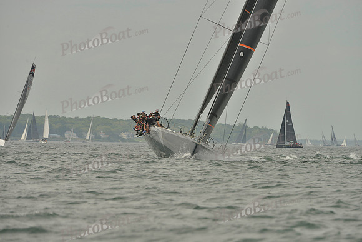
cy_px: 121
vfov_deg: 3.4
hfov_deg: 5.2
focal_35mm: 400
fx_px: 4023
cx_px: 181
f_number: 9
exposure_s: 1/1000
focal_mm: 400
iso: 280
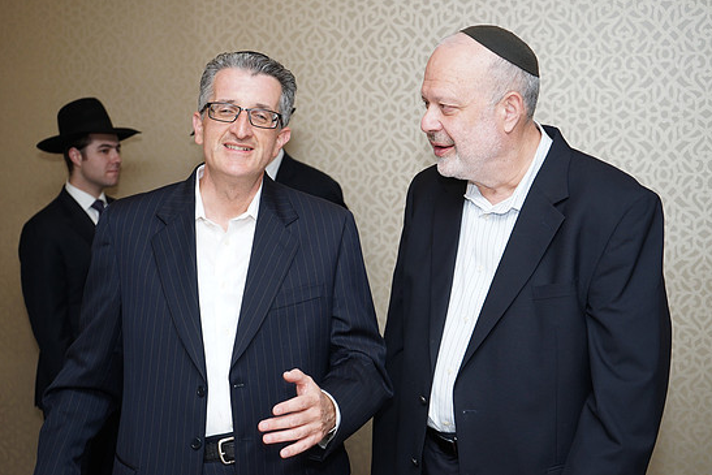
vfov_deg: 25.5
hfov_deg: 37.5
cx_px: 375
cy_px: 226
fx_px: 1048
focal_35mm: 53
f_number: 5.6
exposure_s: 1/125
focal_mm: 50
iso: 640
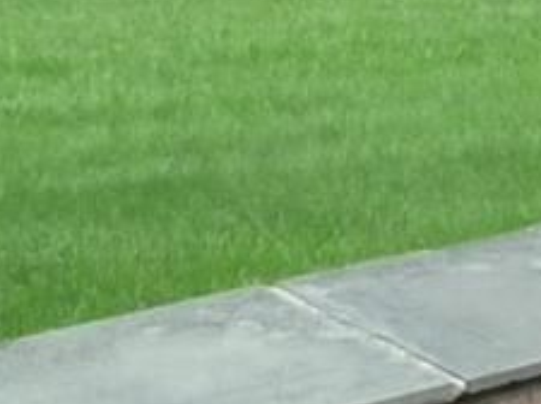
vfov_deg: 4.8
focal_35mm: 296
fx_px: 4619
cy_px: -636
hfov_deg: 6.5
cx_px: 1173
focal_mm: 6.6
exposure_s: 1/200
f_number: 4
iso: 160
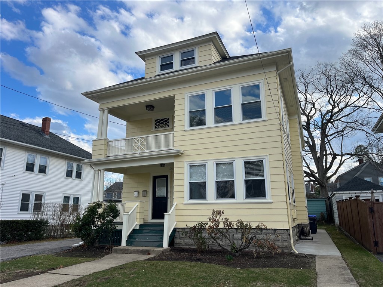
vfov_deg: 53.1
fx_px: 288
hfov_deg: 67.3
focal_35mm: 26
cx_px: 192
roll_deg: +0.7
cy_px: 144
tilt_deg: +13.3
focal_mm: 5.1
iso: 50
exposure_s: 1/1721
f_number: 1.6
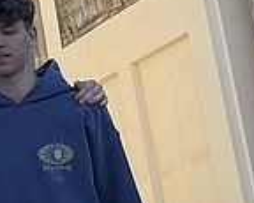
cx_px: -344
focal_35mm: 188
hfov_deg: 9.3
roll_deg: +2.7
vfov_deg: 8.1
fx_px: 1412
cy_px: -102
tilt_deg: +19.6
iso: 50
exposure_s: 1/1199
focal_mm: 5.1
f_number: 1.6
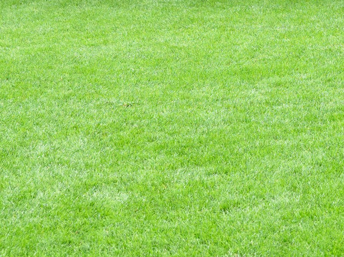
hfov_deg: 11.6
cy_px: -201
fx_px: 1619
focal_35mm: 163
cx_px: 516
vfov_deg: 8.7
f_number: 6.3
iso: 1600
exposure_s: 1/800
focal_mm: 37
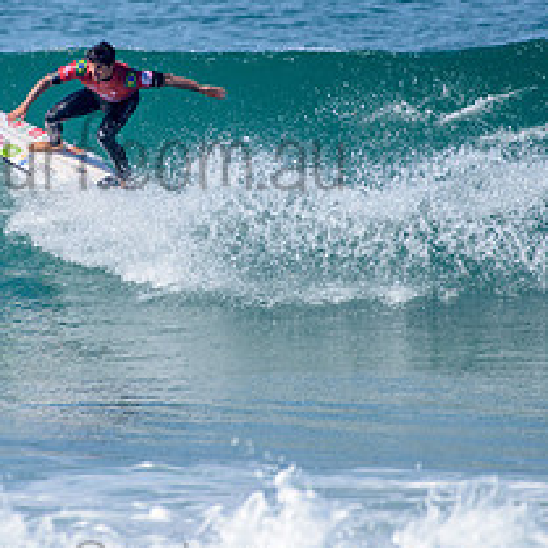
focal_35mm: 1182
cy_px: 130
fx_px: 21170
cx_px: 68
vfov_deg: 1.5
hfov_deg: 1.5
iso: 160
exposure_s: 1/2000
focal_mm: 500
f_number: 5.6
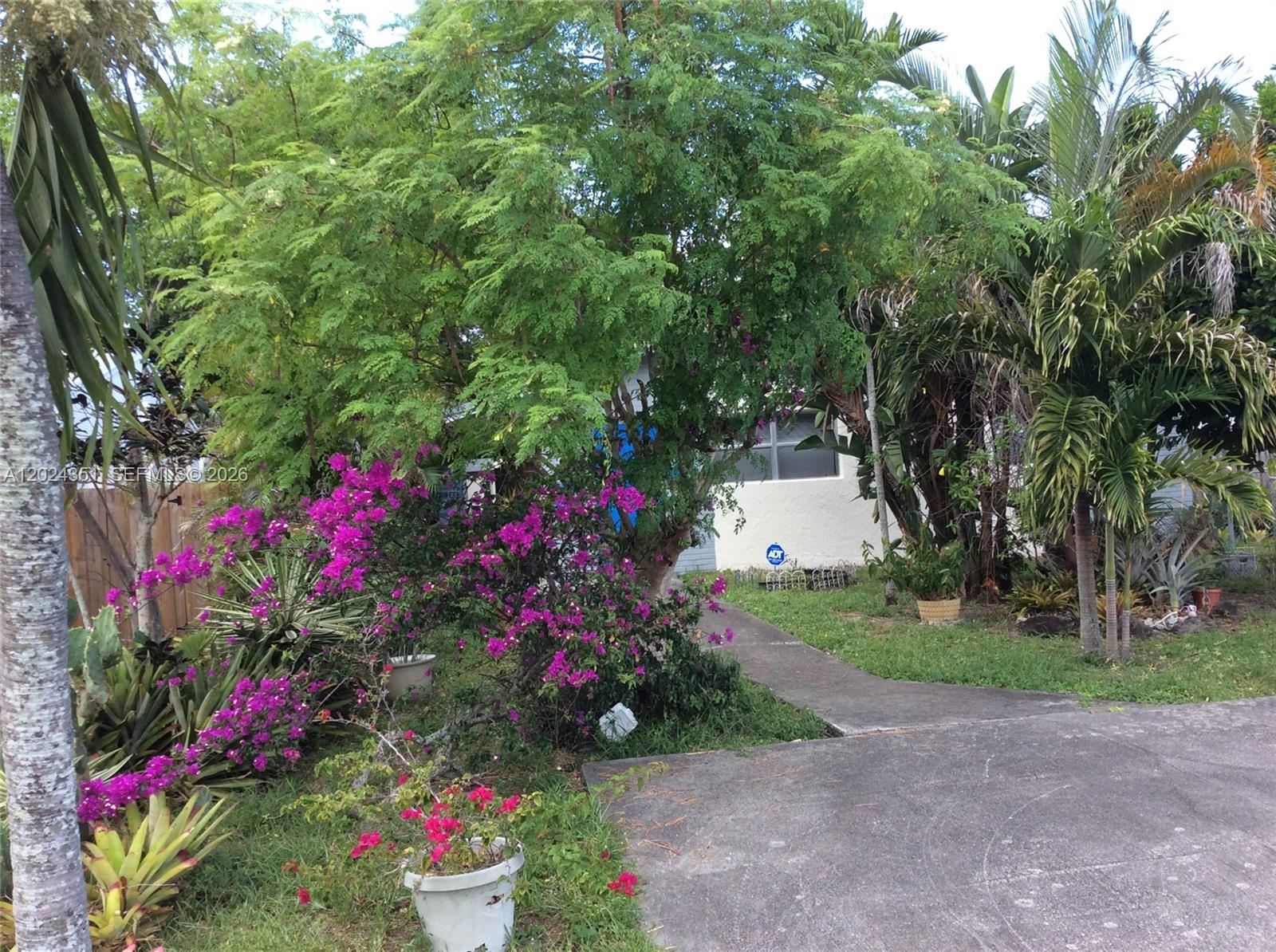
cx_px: 638
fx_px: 1177
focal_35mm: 32
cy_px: 476
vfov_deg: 44.0
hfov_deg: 56.9
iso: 32
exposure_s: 1/143
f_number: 2.4
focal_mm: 3.3
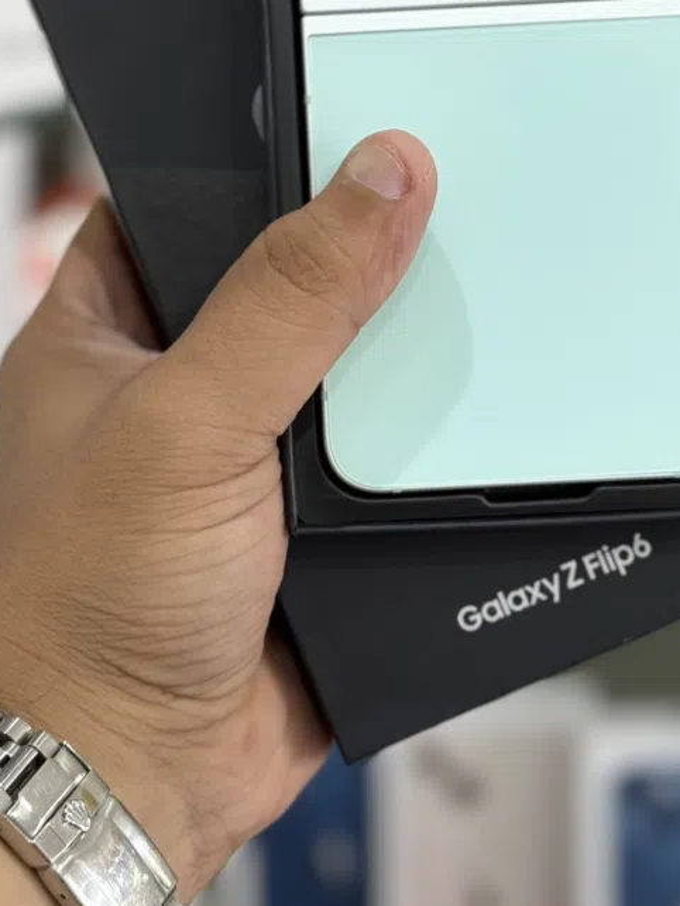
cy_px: 81
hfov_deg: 14.5
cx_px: 340
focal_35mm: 102
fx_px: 2670
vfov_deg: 18.9
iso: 80
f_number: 1.78
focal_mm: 6.76
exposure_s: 1/100
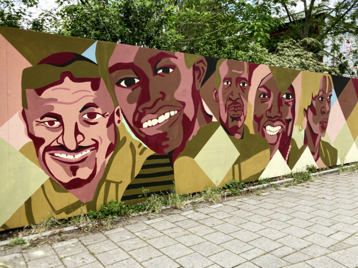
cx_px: 179
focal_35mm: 28
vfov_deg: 49.7
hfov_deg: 63.4
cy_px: 134
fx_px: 290
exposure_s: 1/284
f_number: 1.8
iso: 20
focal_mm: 3.99
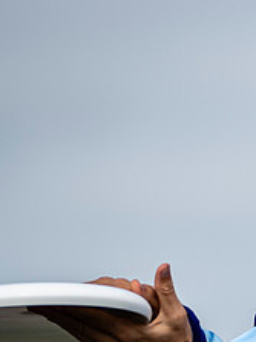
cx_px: 548
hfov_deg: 1.5
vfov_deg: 2.0
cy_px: 210
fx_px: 9574
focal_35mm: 970
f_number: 3.2
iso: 100
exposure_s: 1/2000
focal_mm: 240
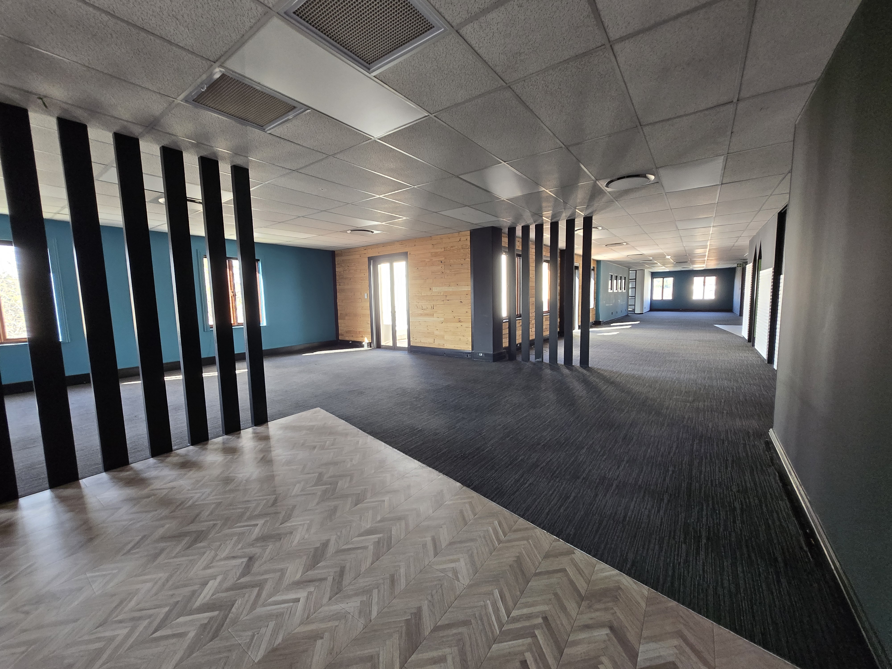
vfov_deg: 89.9
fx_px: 335
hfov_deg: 106.2
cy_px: 334
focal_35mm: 13
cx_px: 446
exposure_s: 1/50
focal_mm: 1.7
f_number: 2.2
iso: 160
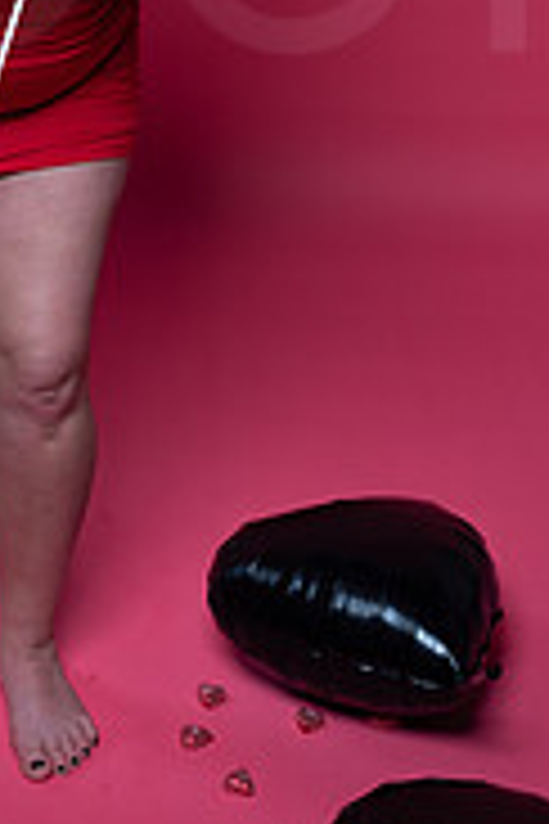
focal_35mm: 86
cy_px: -77
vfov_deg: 22.4
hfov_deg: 15.6
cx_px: 9
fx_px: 1967
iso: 100
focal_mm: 35
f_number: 8
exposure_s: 1/160
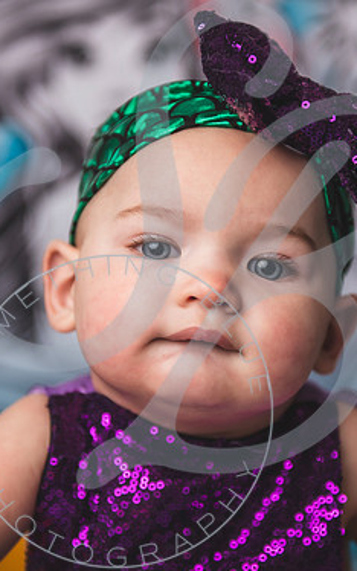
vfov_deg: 21.2
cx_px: 192
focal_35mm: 98
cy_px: 283
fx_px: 1524
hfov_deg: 13.4
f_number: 2.8
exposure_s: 1/160
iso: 100
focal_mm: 62
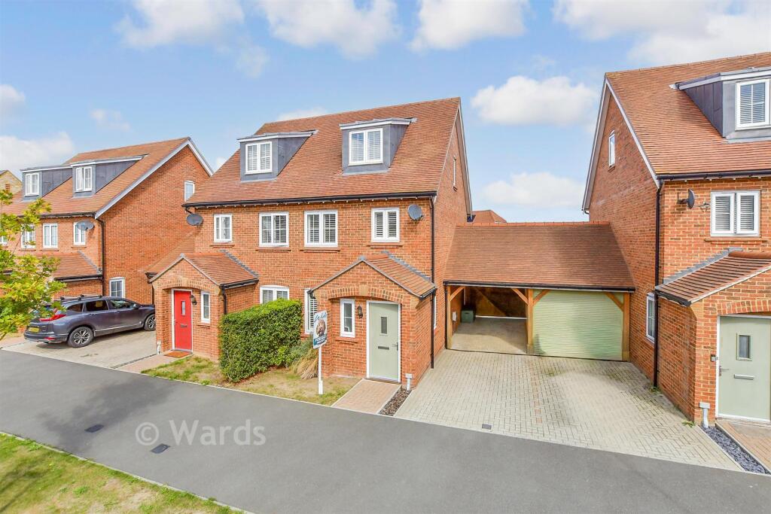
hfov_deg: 100.4
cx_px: 386
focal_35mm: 15
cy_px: 257
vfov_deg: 77.3
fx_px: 321
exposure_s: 1/800
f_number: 8
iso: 400
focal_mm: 10
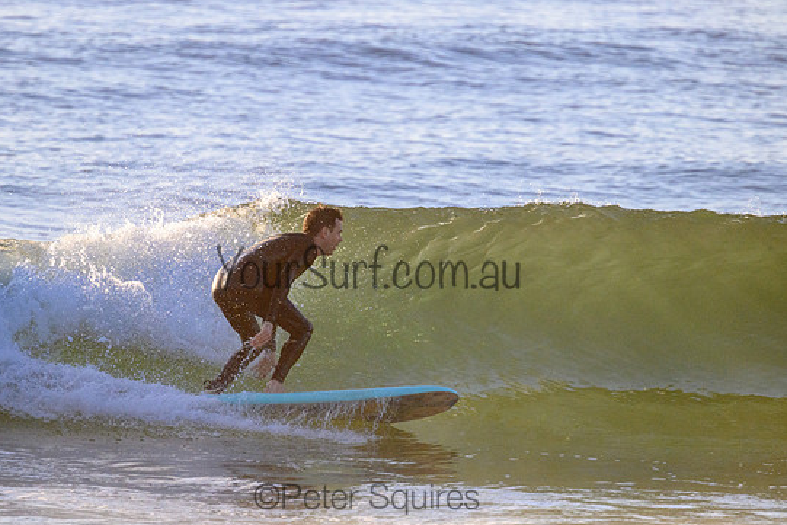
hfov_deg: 2.7
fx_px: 16399
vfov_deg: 1.8
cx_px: 367
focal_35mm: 750
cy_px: 255
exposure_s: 1/2000
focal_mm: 700
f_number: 11
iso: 1800
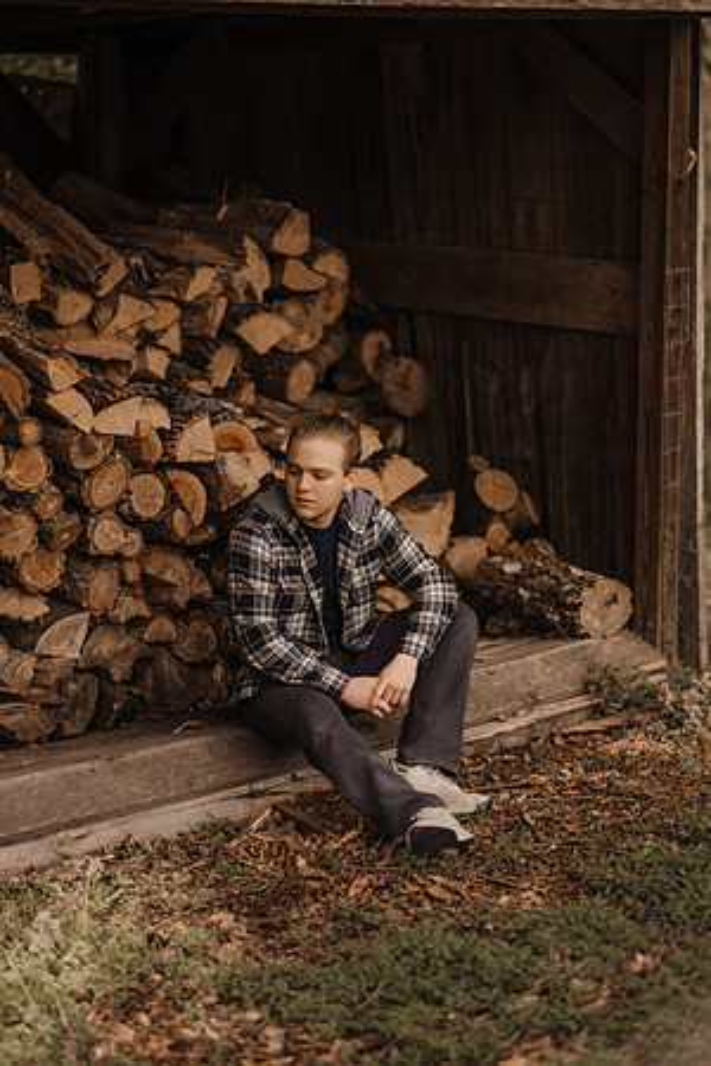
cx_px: 356
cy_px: 533
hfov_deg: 16.1
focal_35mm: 85
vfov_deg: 23.9
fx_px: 2518
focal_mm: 85
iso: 125
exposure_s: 1/2000
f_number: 1.6
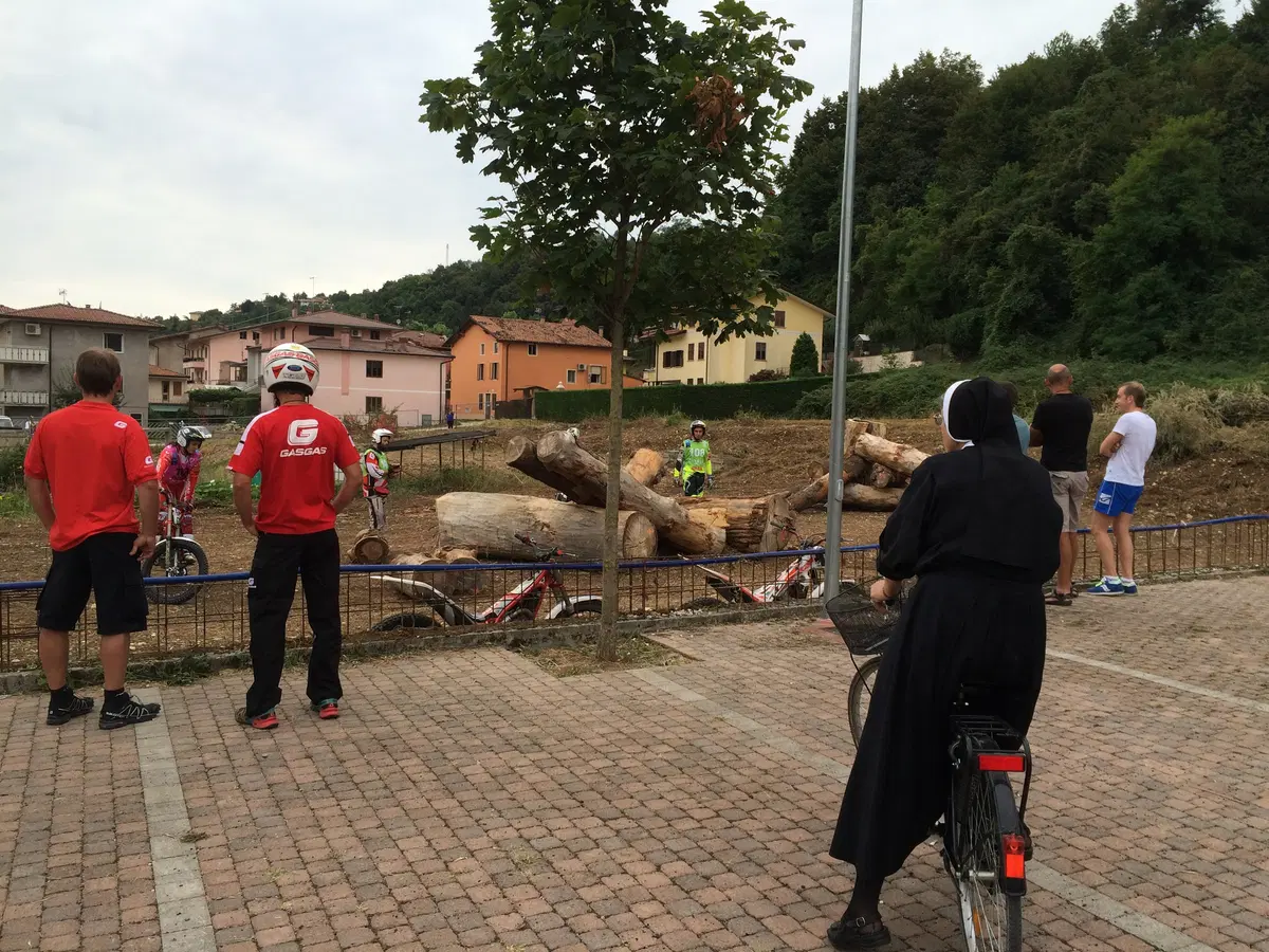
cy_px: 476
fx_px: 1063
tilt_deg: -5.1
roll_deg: +0.3
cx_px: 634
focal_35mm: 29
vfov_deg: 48.2
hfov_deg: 61.7
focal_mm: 4.15
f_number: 2.2
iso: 32
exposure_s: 1/279
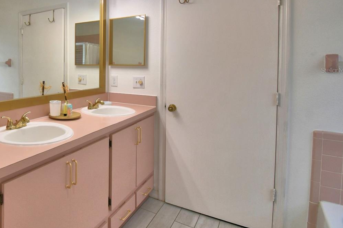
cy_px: 70
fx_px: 229
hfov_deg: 68.0
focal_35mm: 24
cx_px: 77
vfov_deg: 51.8
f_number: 4.5
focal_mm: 10
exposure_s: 1/125
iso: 200
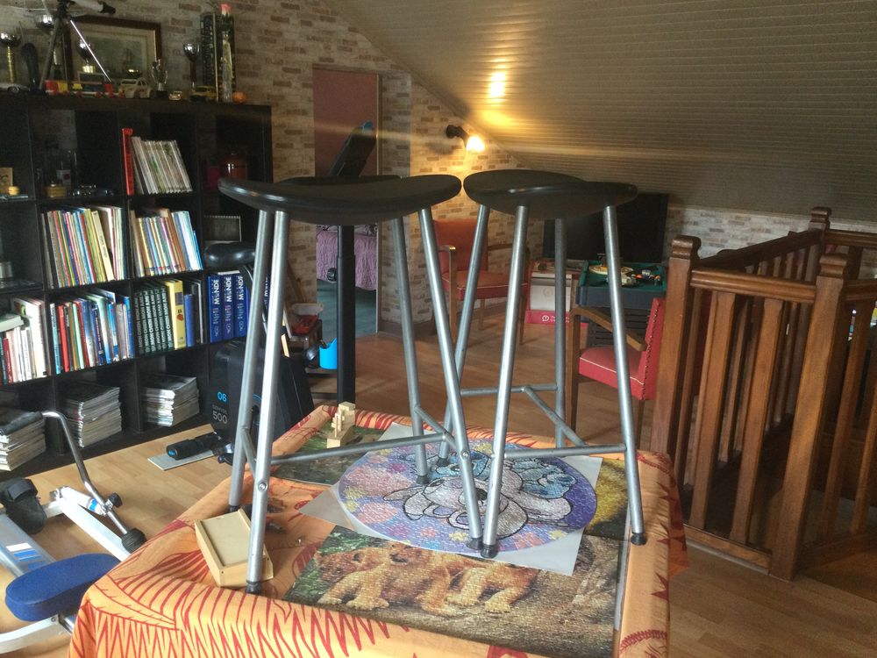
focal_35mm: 31
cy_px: 329
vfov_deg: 45.4
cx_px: 438
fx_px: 785
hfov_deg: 58.4
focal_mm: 3.3
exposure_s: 1/33
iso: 125
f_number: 2.4
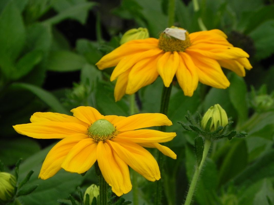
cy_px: 102
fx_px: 2303
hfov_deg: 6.8
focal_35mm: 291
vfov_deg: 5.1
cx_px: 137
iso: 160
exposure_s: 1/640
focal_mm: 51.8
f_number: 5
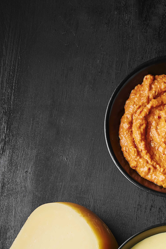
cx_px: 179
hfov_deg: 14.4
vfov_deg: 20.3
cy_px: 308
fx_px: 643
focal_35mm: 93
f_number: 11
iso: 160
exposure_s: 1/125
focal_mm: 33
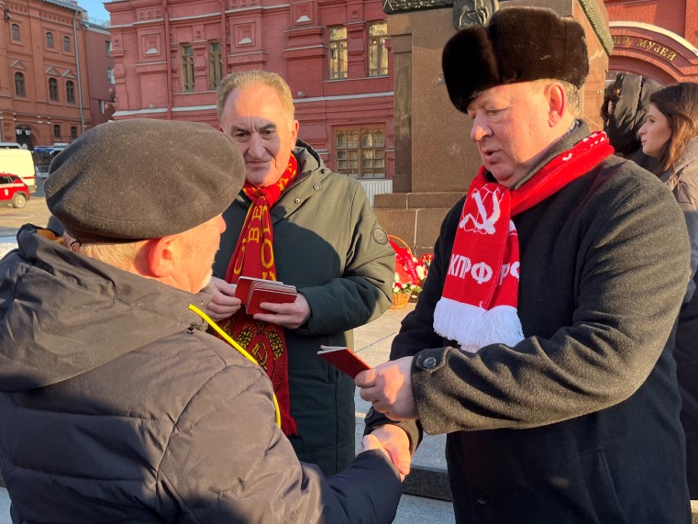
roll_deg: +2.2
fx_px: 706
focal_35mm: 35
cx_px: 363
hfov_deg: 52.6
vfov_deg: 40.7
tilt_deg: -9.4
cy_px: 288
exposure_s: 1/558
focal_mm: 5.1
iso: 50
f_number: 1.6
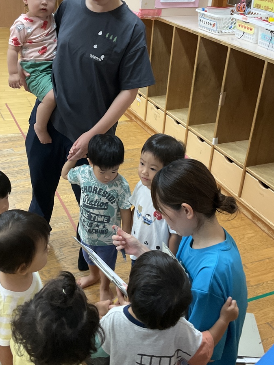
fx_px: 454
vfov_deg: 43.8
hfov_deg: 33.4
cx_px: 100
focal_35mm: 43
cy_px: 161
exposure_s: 1/60
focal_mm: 3
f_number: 1.8
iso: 100
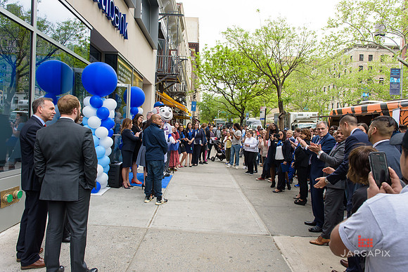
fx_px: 272
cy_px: 136
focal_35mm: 24
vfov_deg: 53.2
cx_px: 204
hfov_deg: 73.7
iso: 200
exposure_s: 1/250
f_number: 5
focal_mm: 24
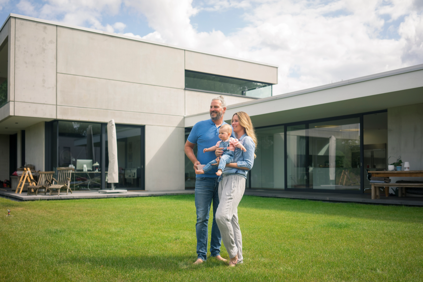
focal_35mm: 35
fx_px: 411
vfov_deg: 37.9
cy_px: 141
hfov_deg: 54.4
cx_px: 212
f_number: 2.8
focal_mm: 35
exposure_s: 1/800
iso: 80
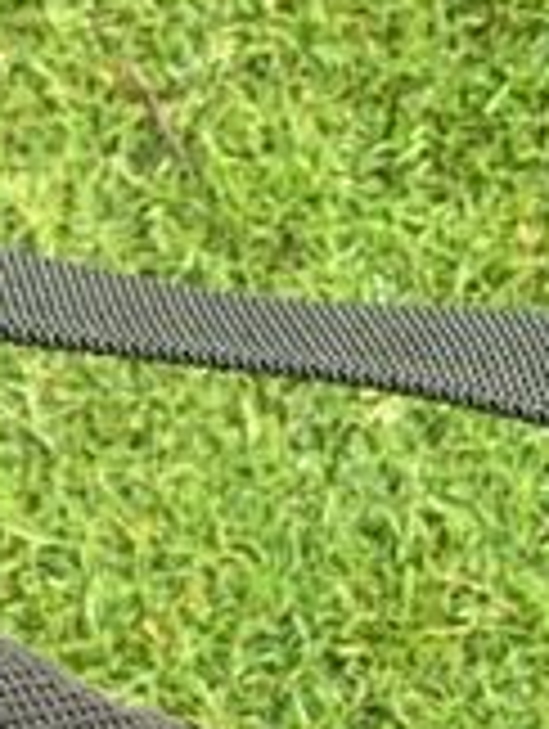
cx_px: -418
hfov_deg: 7.1
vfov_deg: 9.0
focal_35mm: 205
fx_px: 4324
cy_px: 1498
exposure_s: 1/121
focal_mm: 4.25
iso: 40
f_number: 1.8
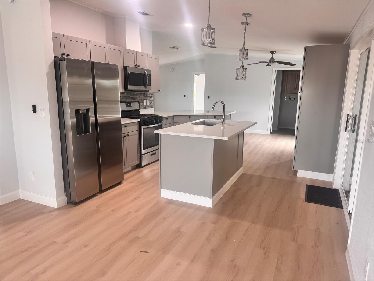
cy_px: 140
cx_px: 187
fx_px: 259
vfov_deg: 56.8
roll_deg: -1.0
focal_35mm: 24
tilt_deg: -10.8
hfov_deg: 71.6
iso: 125
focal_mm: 6.76
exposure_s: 1/60
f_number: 1.78
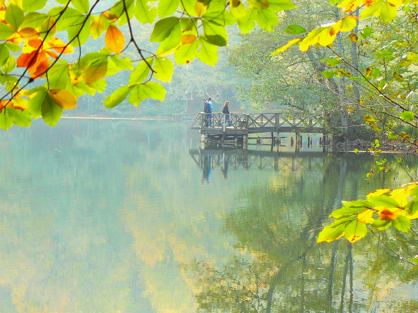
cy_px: 156
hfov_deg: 16.7
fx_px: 1425
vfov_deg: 12.6
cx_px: 209
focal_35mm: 118
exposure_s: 1/25
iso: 200
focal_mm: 16.2
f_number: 3.2
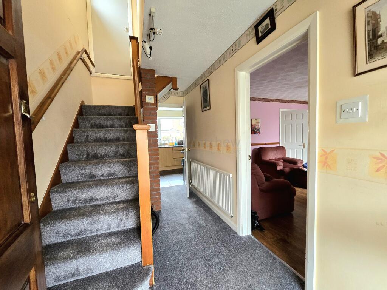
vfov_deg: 89.9
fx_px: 145
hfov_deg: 106.2
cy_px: 145
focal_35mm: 13
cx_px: 194
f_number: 2.2
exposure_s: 1/60.2
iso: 500
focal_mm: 2.2
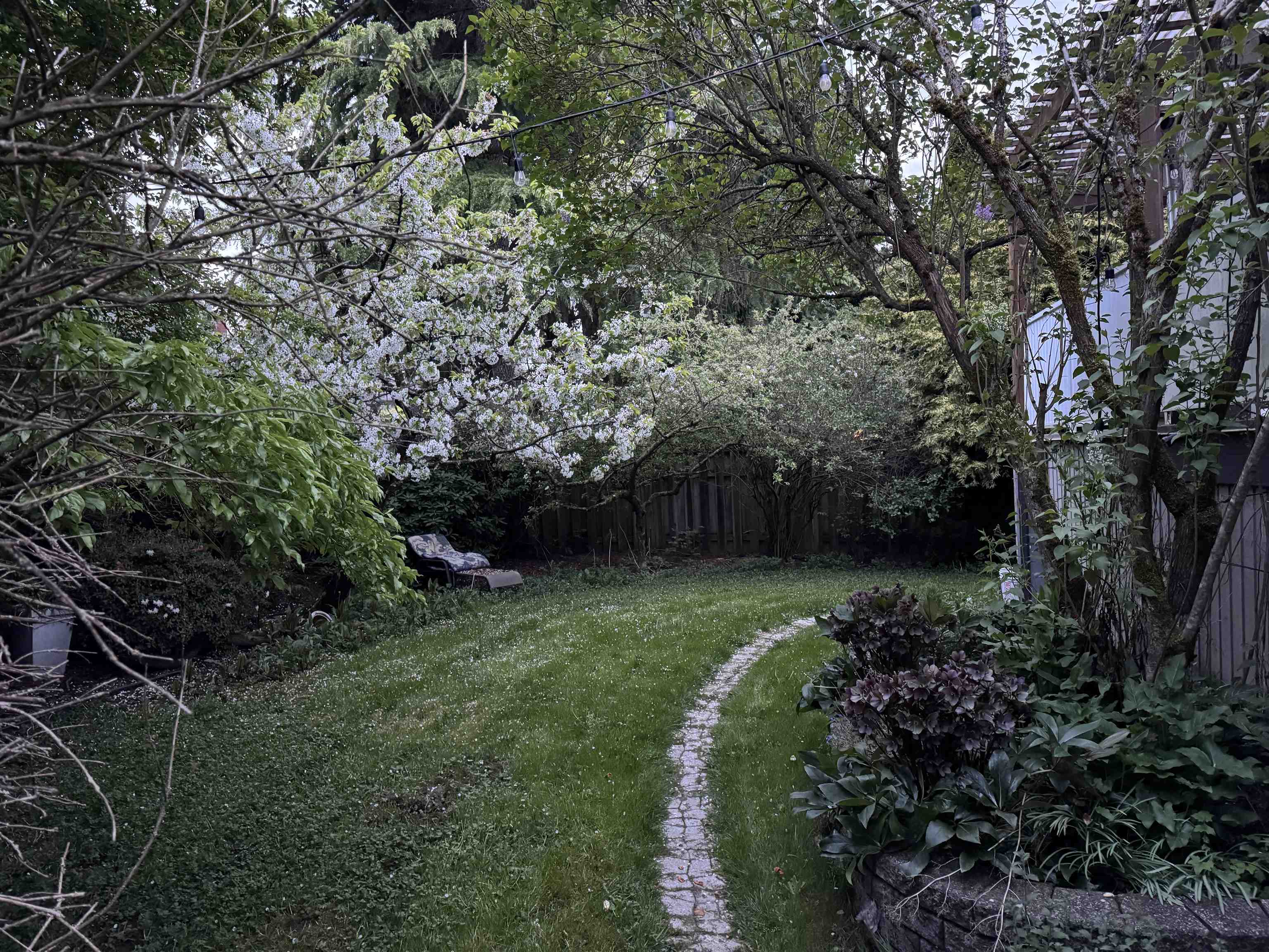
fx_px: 880
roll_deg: +2.8
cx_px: 634
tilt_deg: -1.7
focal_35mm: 24
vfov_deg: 56.8
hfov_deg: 71.6
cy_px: 476
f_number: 1.78
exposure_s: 1/33
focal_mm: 6.76
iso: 1000
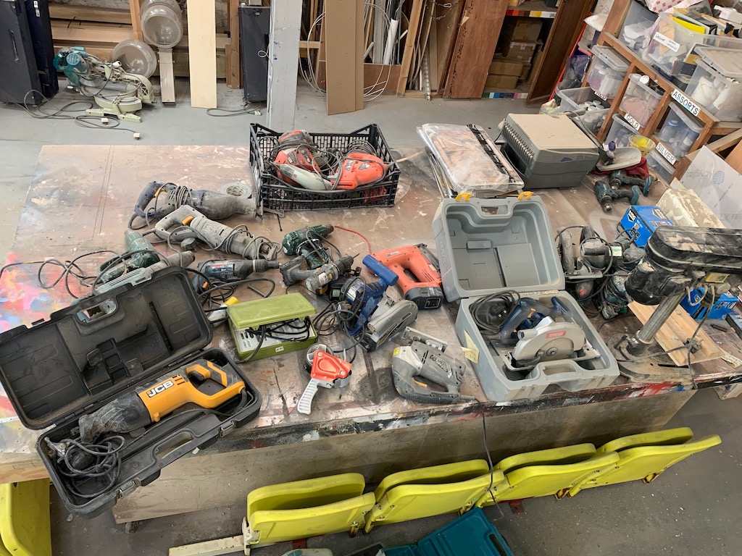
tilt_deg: -42.0
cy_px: 278
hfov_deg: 67.3
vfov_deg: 53.1
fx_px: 557
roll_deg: -12.2
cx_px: 371
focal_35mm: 26
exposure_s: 1/50
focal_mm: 4.25
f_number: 1.8
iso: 160
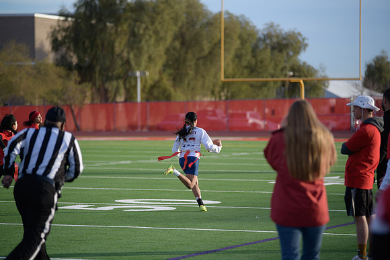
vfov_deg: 8.9
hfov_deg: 13.2
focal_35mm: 155
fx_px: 1679
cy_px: 130
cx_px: 195
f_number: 2.8
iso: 640
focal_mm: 155
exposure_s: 1/4000
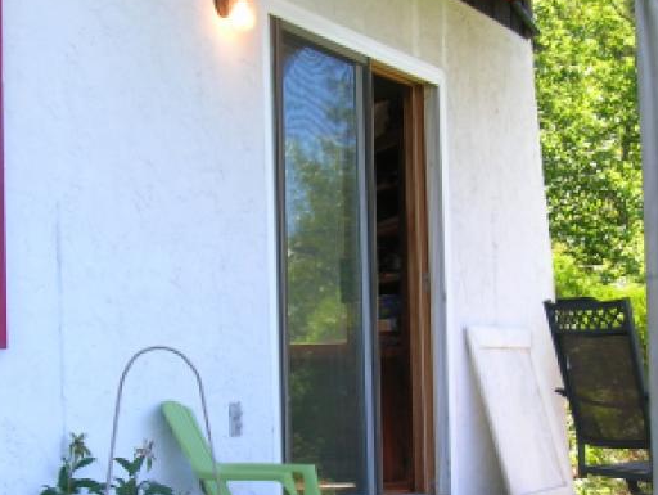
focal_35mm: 76
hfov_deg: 25.6
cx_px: 335
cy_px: 397
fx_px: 1446
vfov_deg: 19.2
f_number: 5
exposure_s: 1/49.3
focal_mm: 6.4
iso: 50
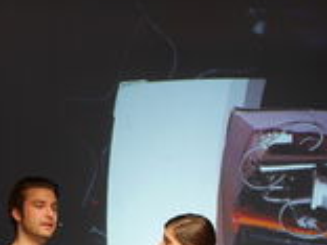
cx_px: 15
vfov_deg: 9.0
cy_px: 286
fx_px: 1549
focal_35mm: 164
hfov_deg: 11.9
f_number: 1.7
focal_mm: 20
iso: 250
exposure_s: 1/60
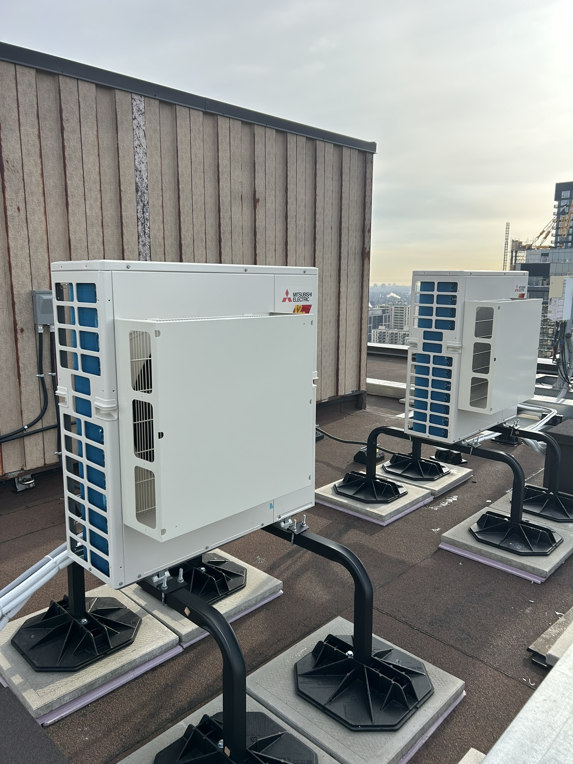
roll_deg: -0.1
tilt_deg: -8.4
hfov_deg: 53.1
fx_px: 574
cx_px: 286
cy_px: 382
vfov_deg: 67.3
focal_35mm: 26
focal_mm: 5.7
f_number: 1.5
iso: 50
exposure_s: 1/2632
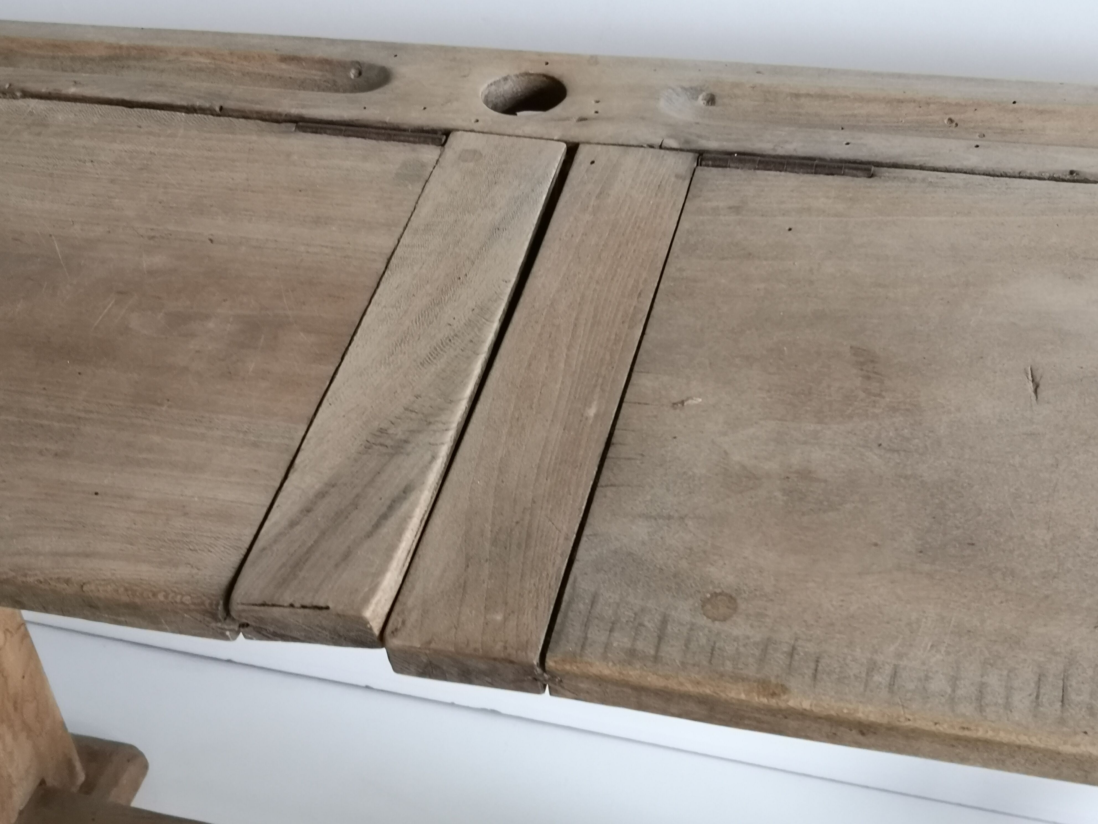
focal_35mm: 43
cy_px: 412
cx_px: 549
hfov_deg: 43.9
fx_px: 1364
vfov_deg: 33.6
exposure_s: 1/33.3
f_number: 1.8
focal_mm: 3.95
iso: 250
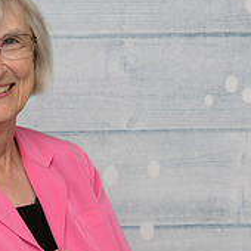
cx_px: -115
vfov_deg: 13.7
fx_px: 1042
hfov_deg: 13.1
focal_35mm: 127
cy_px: 94
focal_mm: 38
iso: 400
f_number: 10
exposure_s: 1/125
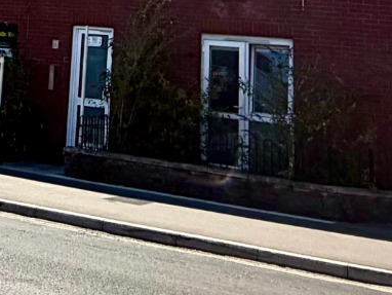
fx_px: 850
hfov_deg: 25.1
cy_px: -215
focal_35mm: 75
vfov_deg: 16.8
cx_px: 32
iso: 20
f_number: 2.2
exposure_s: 1/1656
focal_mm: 2.22
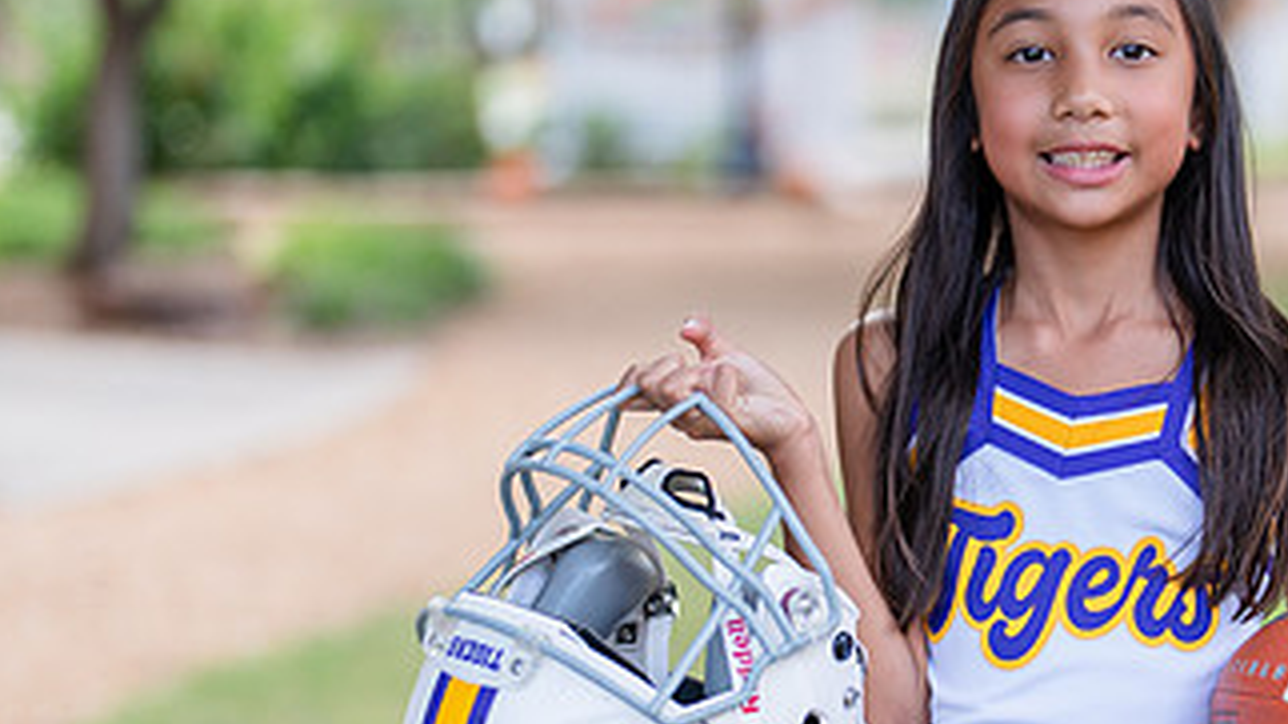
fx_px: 3620
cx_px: 1108
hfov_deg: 19.9
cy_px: 444
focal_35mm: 106
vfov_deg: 11.4
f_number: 1.2
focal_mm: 50
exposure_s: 1/400
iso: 100
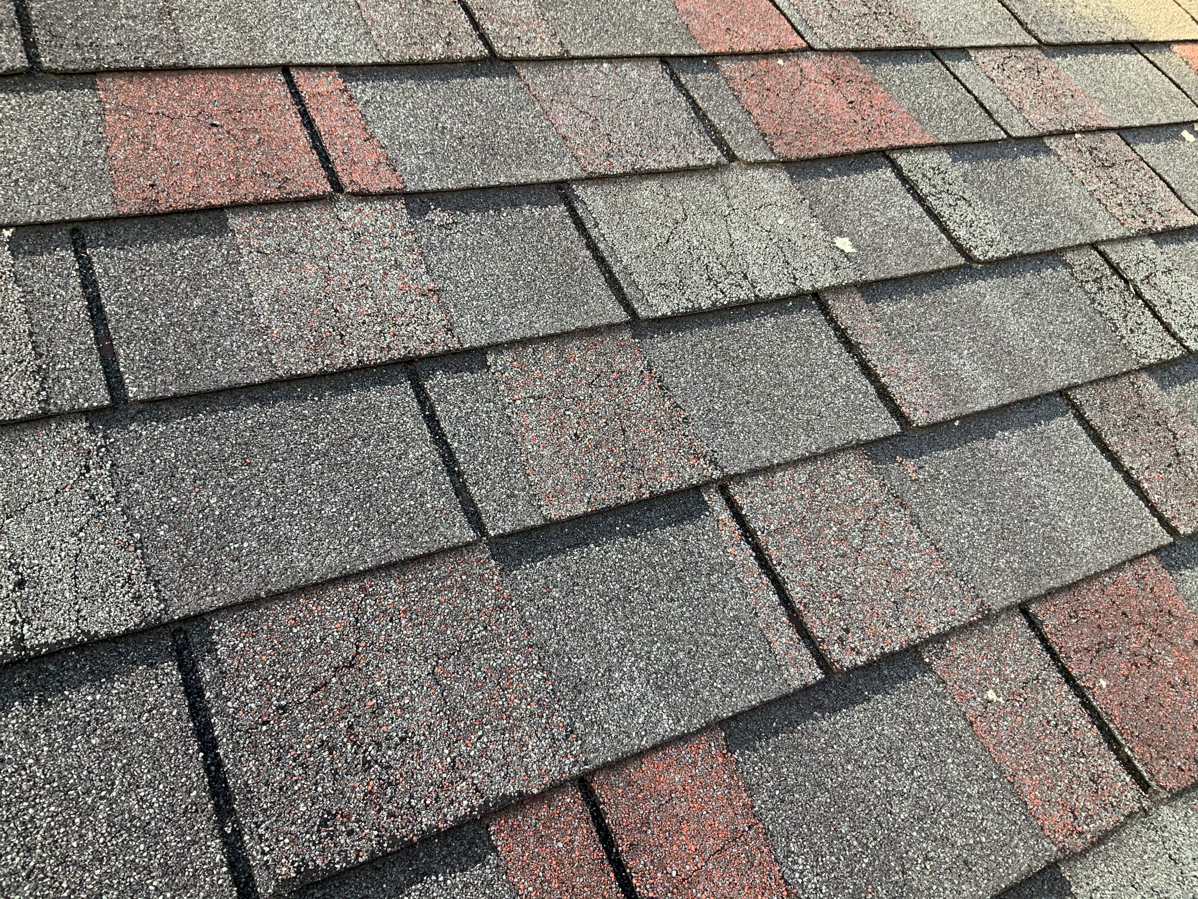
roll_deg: -0.1
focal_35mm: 29
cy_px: 450
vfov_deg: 48.2
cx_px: 599
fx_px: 1004
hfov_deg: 61.7
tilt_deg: -26.1
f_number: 1.8
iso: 32
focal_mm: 3
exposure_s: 1/120
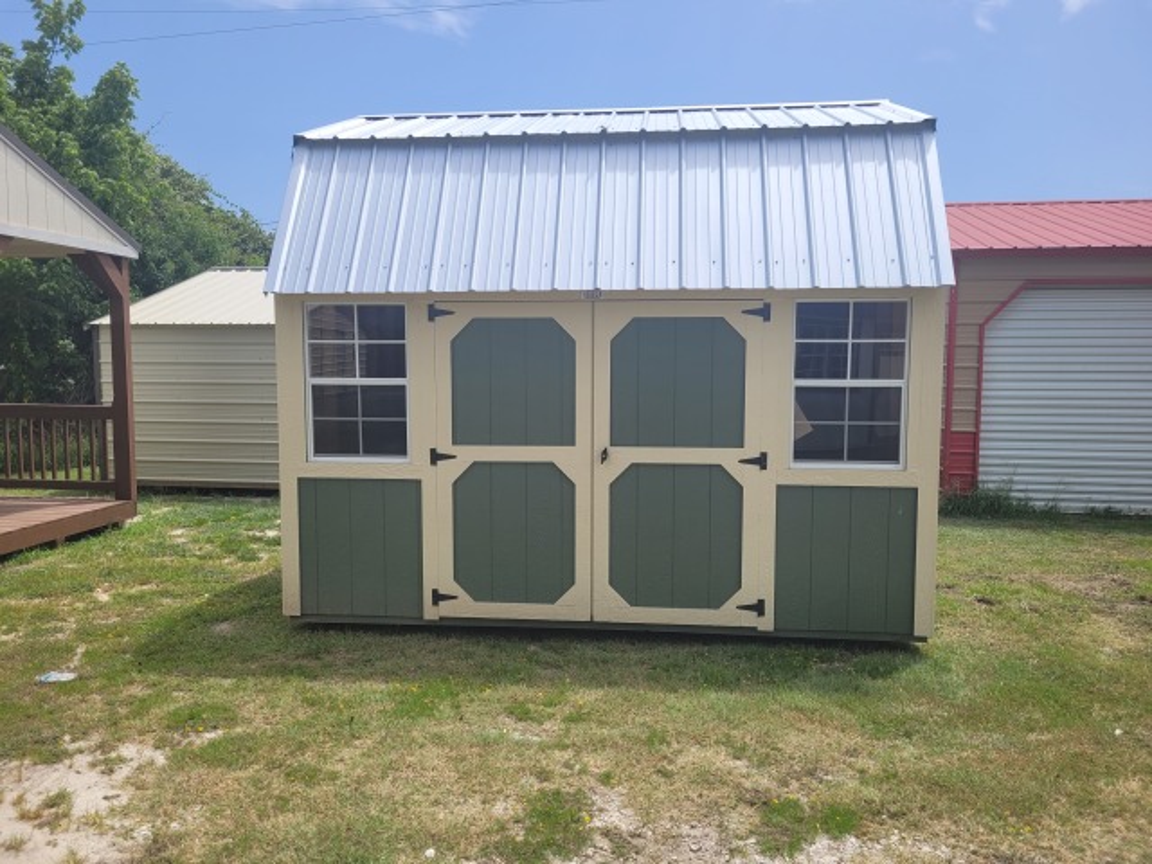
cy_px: 432
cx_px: 576
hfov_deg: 67.3
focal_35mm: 26
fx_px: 865
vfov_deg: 53.1
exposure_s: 1/2308
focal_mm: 5.4
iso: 40
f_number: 1.8
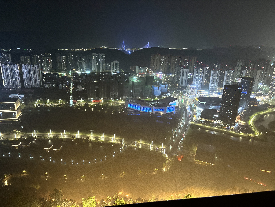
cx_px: 138
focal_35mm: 26
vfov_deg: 53.1
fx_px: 207
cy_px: 104
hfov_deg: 67.3
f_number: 1.6
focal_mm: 5.96
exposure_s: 1/31
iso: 640
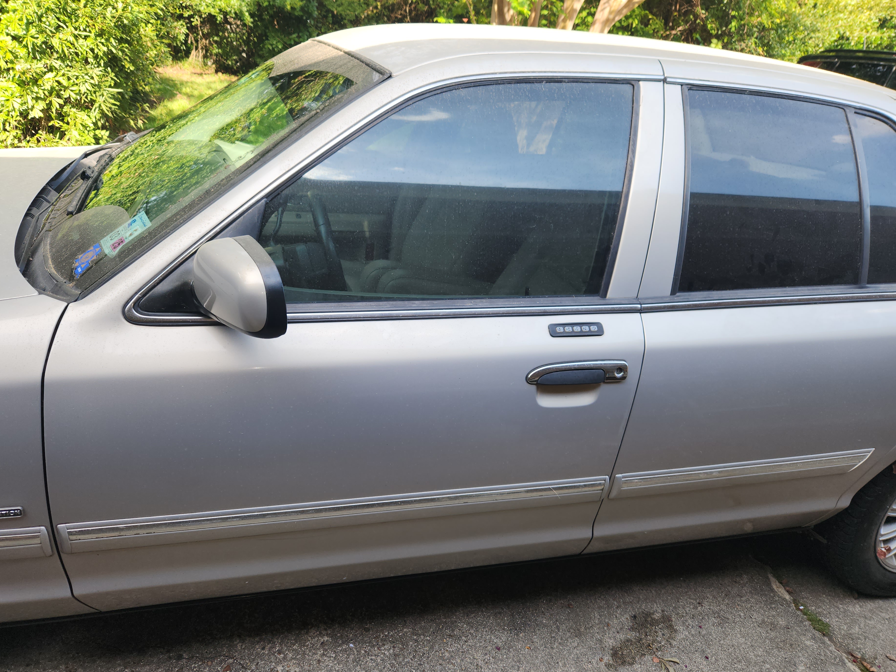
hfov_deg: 69.3
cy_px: 344
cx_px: 410
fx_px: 647
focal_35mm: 25
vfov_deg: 54.9
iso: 20
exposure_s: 1/190
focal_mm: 5.4
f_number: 1.8
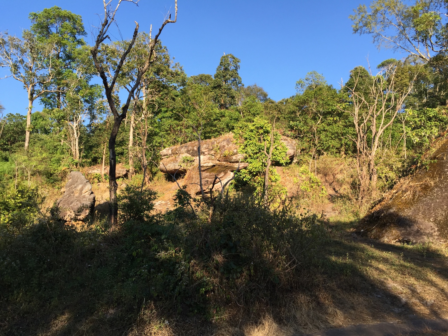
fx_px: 375
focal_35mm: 29
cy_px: 168
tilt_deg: +7.7
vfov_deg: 48.2
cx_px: 224
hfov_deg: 61.7
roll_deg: -3.4
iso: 32
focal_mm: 4.15
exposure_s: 1/760
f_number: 2.2
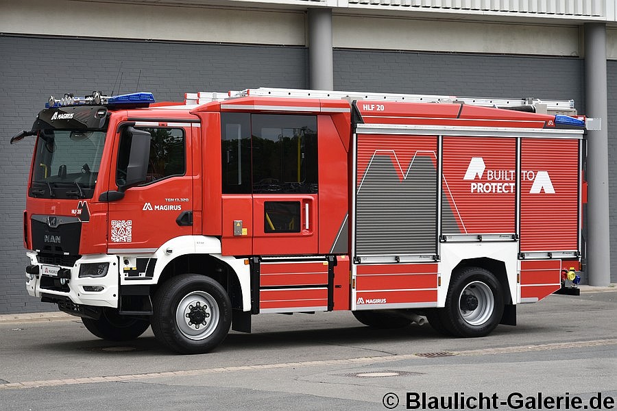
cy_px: 206
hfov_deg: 23.9
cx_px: 308
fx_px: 1457
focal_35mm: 85
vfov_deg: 16.1
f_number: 6.3
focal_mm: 85
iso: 400
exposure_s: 1/160
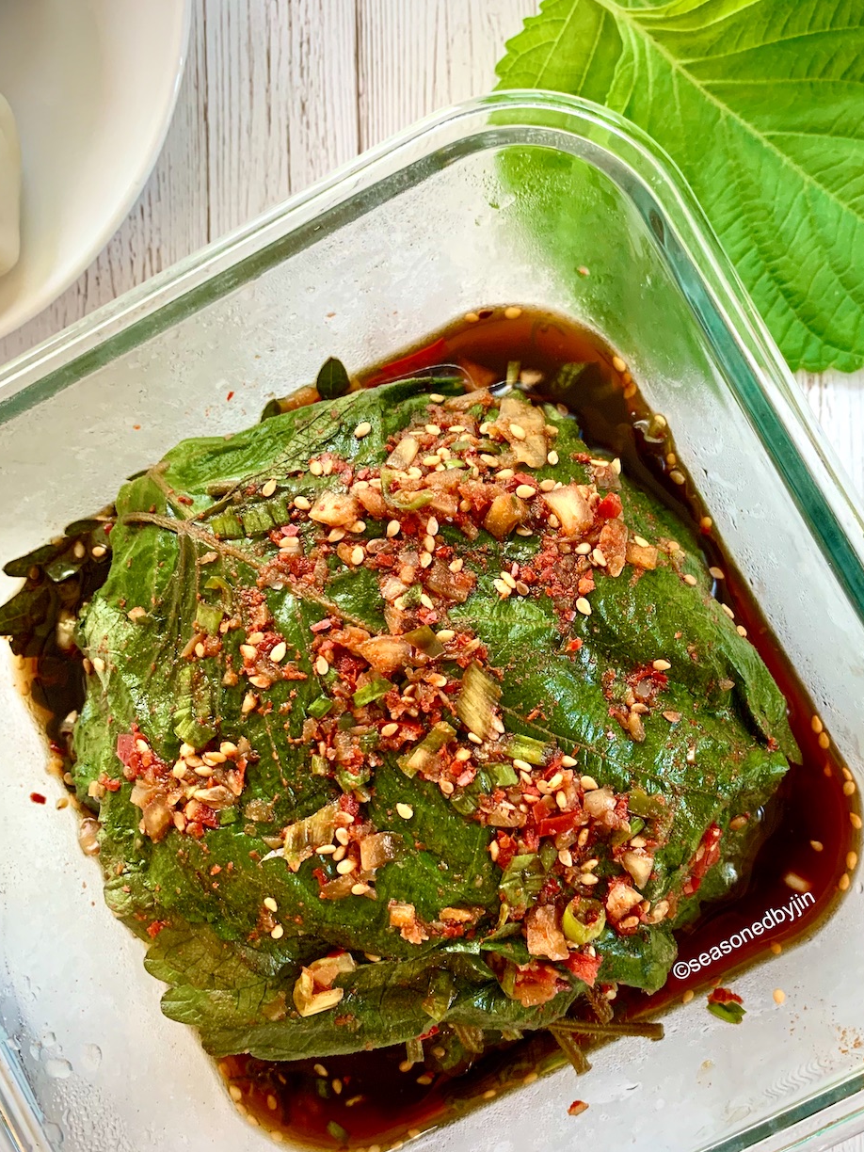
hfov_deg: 41.4
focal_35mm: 34
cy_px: 632
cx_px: 554
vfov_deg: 53.9
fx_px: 1131
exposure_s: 1/60
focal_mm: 4.25
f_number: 1.8
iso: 125
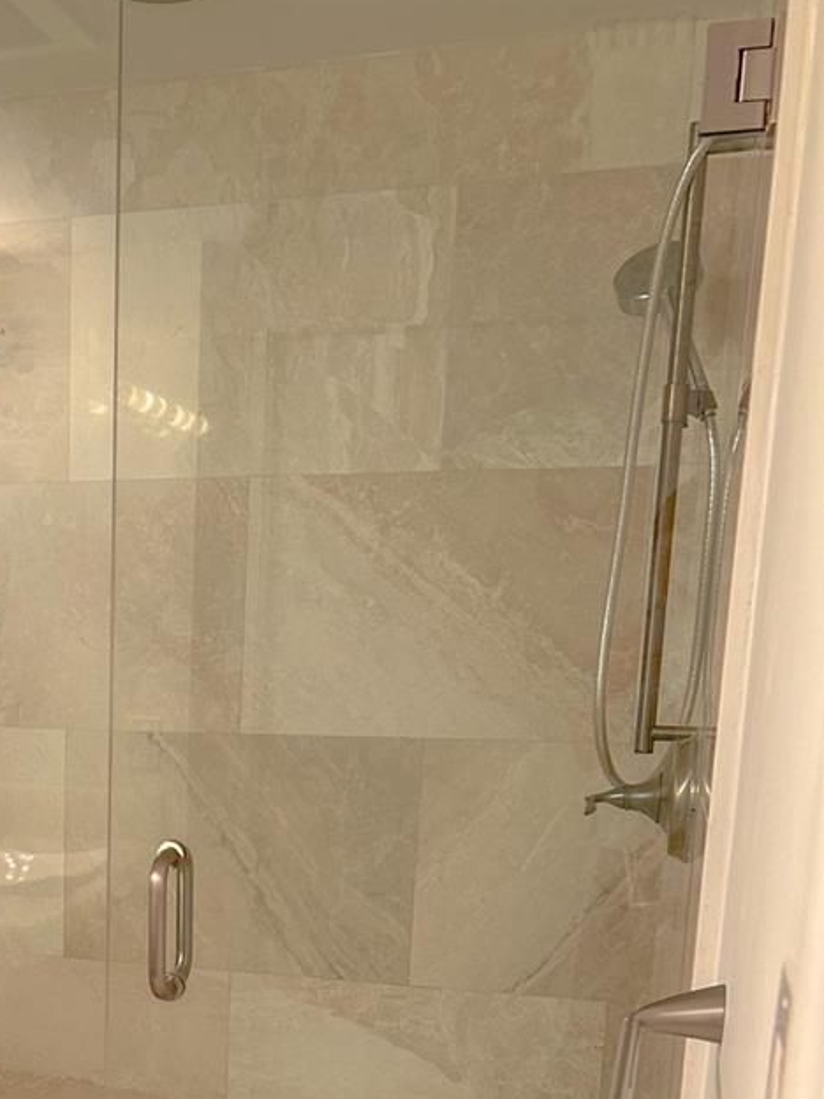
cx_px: 37
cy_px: 962
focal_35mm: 50
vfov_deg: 36.2
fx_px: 1587
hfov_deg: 27.7
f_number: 1.5
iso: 80
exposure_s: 1/60
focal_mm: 5.7
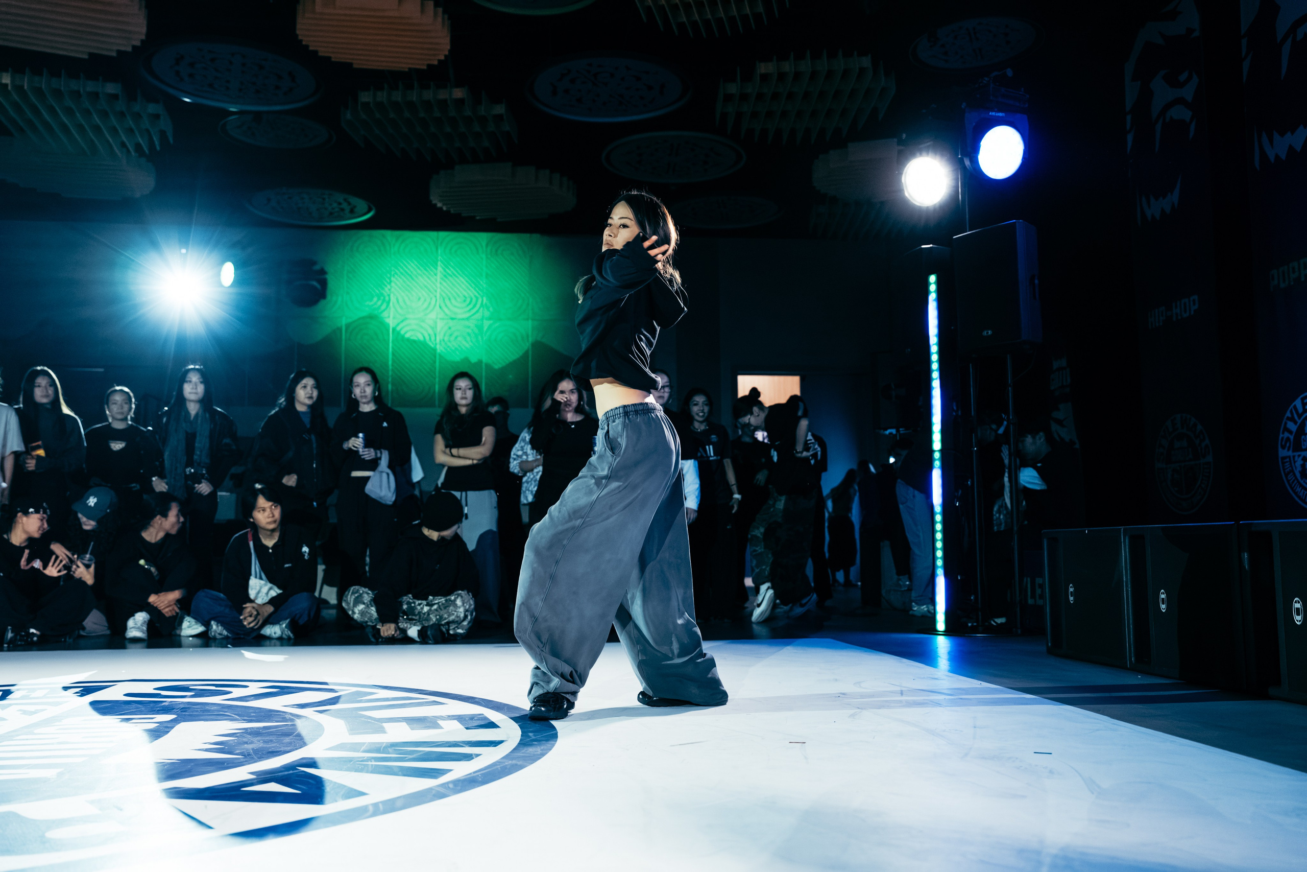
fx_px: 1198
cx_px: 654
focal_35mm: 33
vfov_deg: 40.0
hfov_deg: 57.2
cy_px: 436
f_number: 2.8
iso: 3200
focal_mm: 33
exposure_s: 1/800
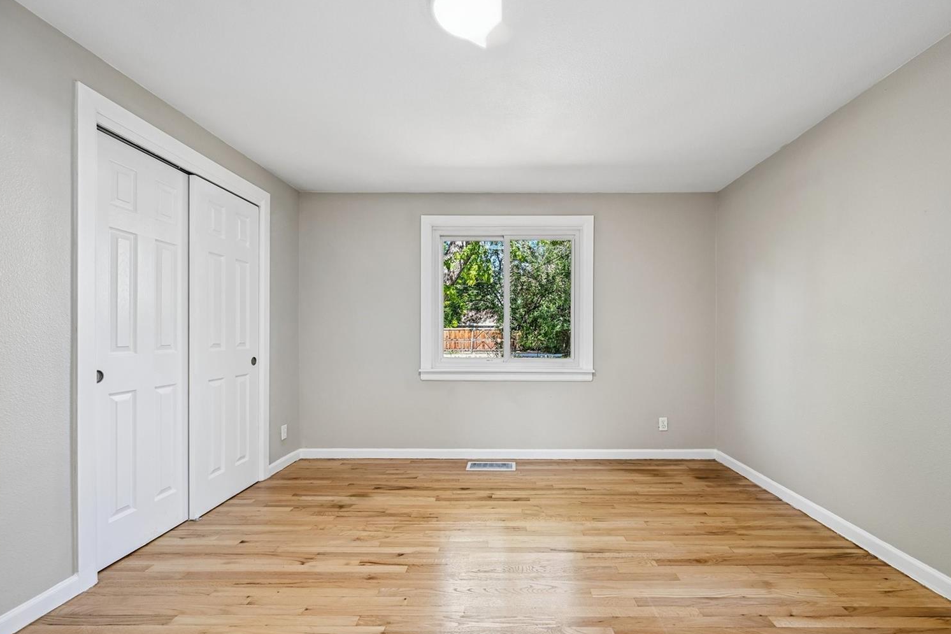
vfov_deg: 77.3
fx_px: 396
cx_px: 501
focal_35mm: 15
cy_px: 326
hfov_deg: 100.3
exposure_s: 1/15
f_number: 8
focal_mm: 14
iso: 180
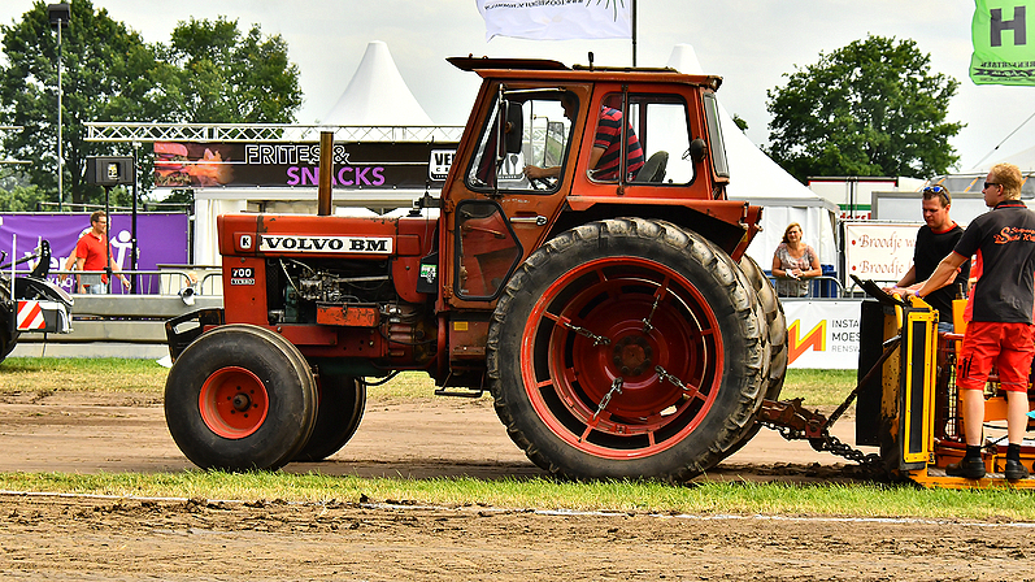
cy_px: 301
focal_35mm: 123
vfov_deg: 9.9
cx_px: 518
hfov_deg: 17.4
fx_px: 3375
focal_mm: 78
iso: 500
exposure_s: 1/1000
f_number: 9
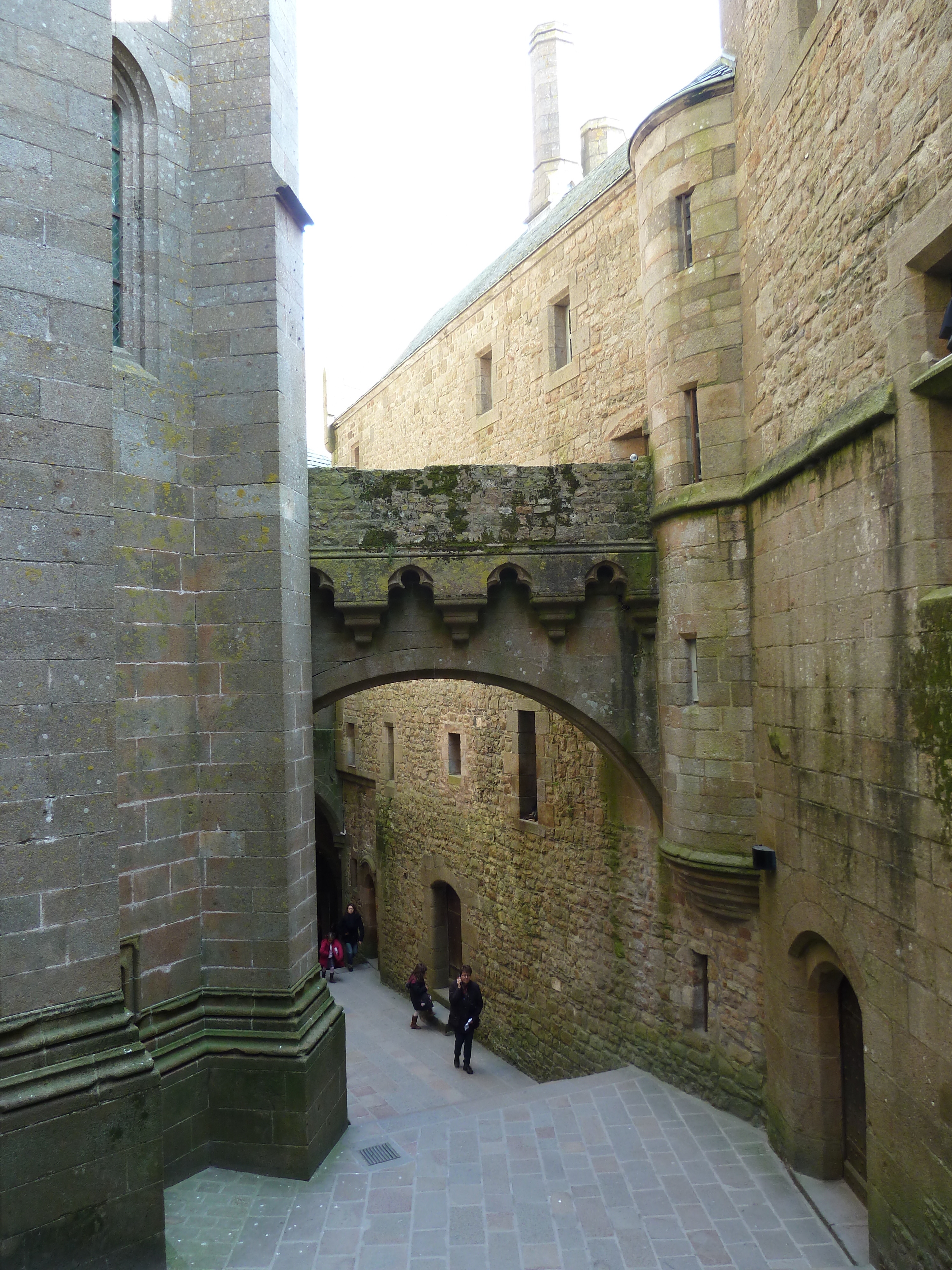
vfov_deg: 69.4
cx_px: 476
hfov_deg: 54.9
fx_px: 917
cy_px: 635
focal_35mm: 25
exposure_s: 1/40
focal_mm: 4.1
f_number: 3.3
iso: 80
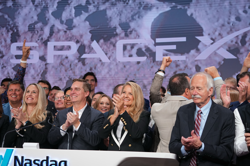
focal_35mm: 70
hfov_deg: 28.9
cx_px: 125
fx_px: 486
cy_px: 83
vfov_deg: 19.4
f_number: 3.2
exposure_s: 1/200
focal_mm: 70
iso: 800
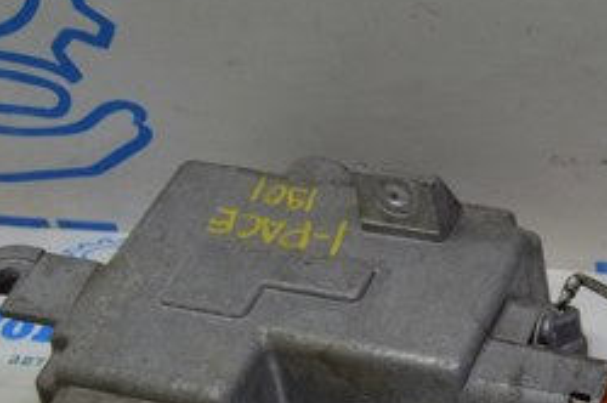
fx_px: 1684
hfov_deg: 20.0
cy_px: 402
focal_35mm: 100
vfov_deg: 13.5
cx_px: 558
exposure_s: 1/80
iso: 400
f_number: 4.5
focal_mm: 26
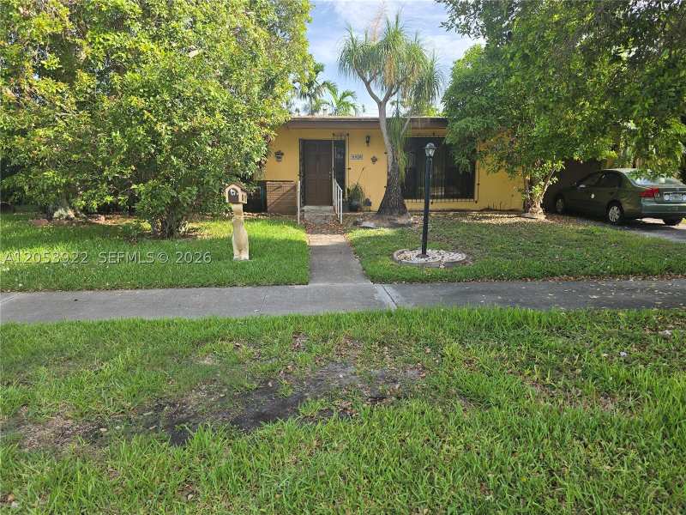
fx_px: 456
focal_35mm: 23
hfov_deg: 73.9
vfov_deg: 58.9
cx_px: 343
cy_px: 258
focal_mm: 6.3
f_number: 1.7
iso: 12
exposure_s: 1/286
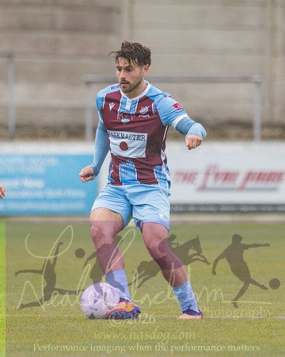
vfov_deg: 1.9
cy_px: 113
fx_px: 10864
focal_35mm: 1030
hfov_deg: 1.5
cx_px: 272
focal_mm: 300
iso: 640
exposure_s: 1/1250
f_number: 2.8
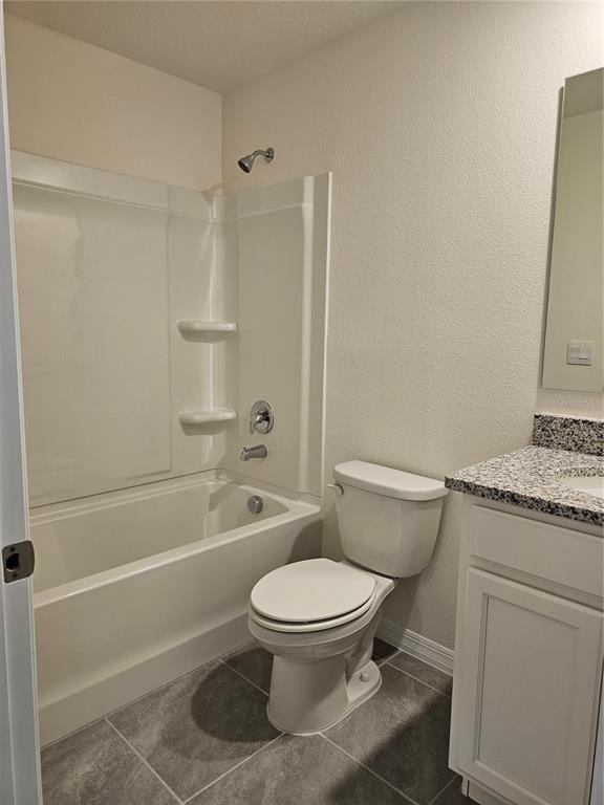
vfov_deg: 73.9
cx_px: 302
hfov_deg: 58.9
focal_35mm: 23
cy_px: 402
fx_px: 535
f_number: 1.7
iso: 200
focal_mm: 6.3
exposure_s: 1/120
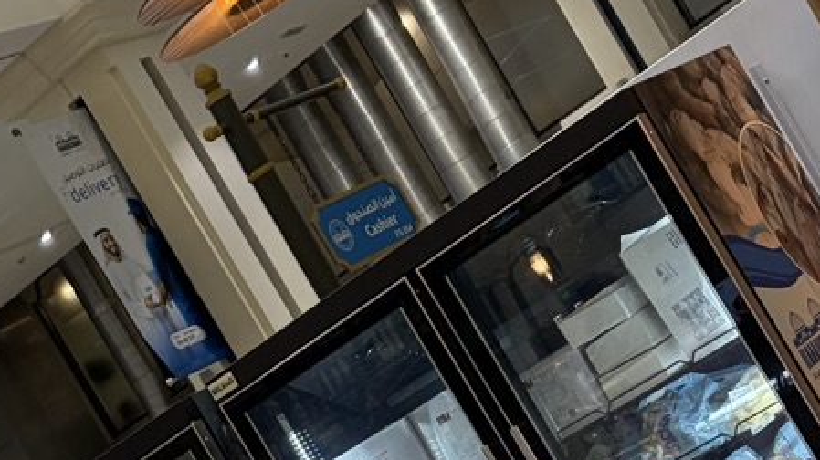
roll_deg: +32.1
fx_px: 2195
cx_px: 95
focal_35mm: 101
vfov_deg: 11.3
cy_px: 759
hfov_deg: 20.8
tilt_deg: -4.0
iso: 200
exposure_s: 1/100
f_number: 1.6
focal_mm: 5.96
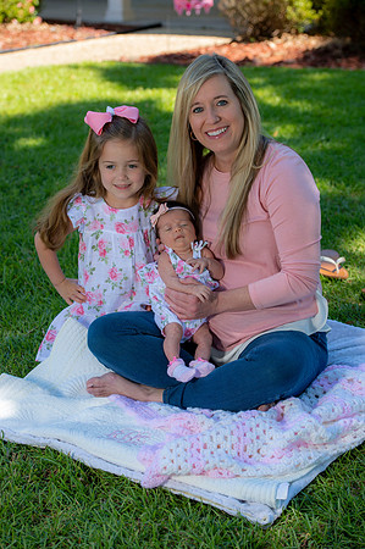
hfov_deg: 15.9
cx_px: 182
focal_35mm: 86
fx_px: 1311
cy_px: 274
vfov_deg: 23.7
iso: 100
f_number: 5.6
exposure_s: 1/160
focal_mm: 86
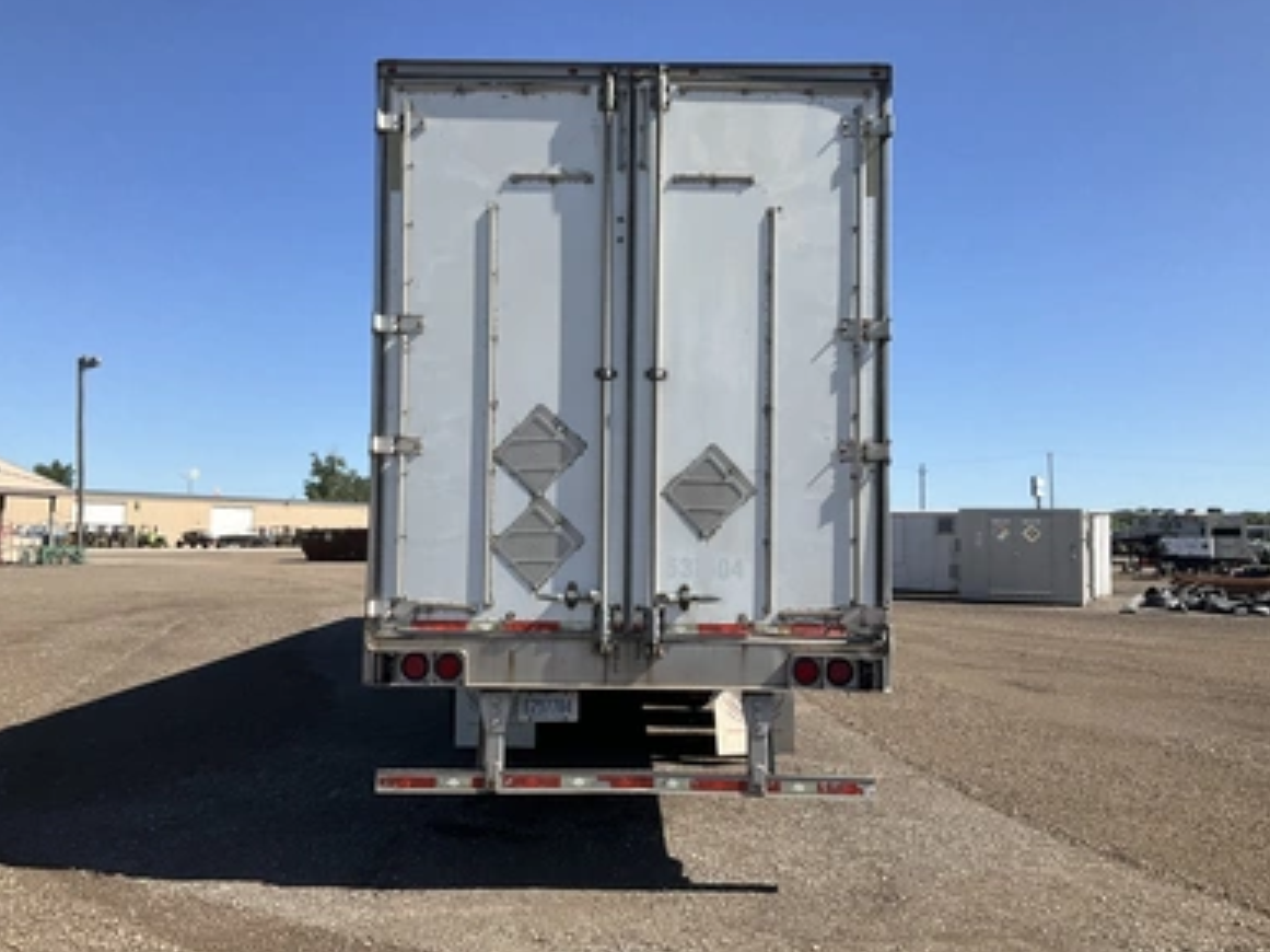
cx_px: 620
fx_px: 1100
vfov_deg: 46.8
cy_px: 466
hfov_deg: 60.0
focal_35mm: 30
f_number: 1.8
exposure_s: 1/1786
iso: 25
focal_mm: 3
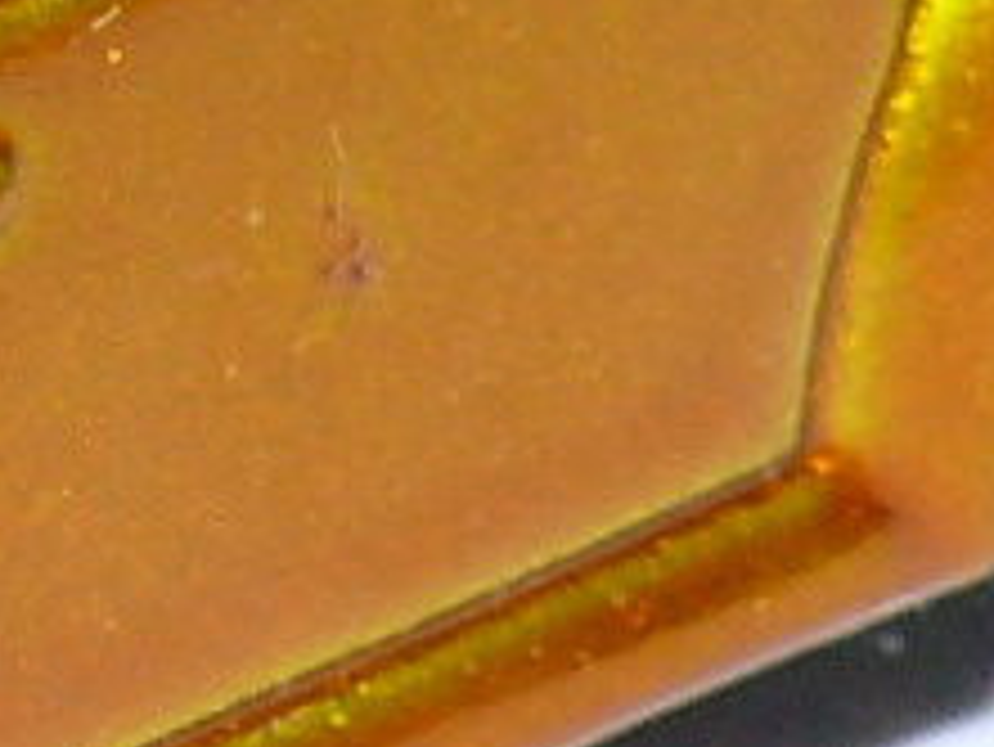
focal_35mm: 674
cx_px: -513
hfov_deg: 2.9
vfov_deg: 2.2
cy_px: -50
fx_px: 19364
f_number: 4
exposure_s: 1/30
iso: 100
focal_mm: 12.7
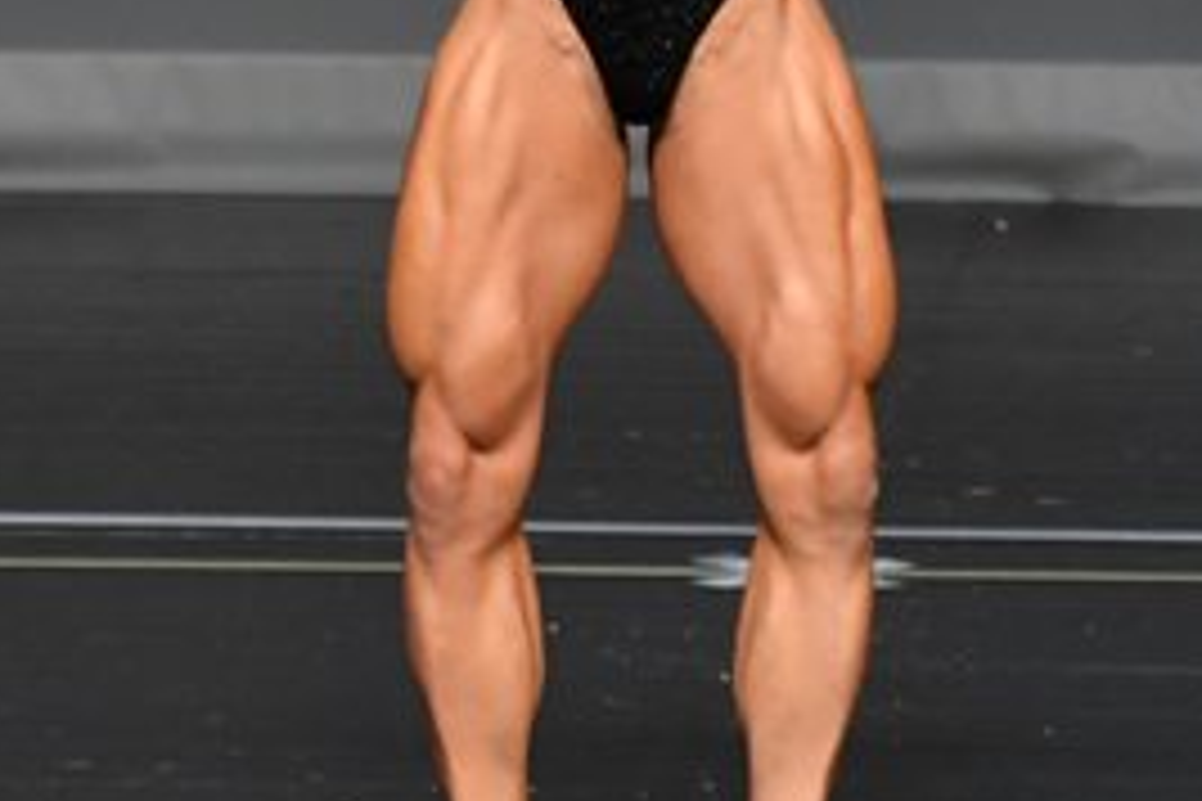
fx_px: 33453
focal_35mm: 1002
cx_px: 700
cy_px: 45
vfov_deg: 1.4
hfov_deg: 2.1
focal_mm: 230
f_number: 5.6
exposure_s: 1/400
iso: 2500
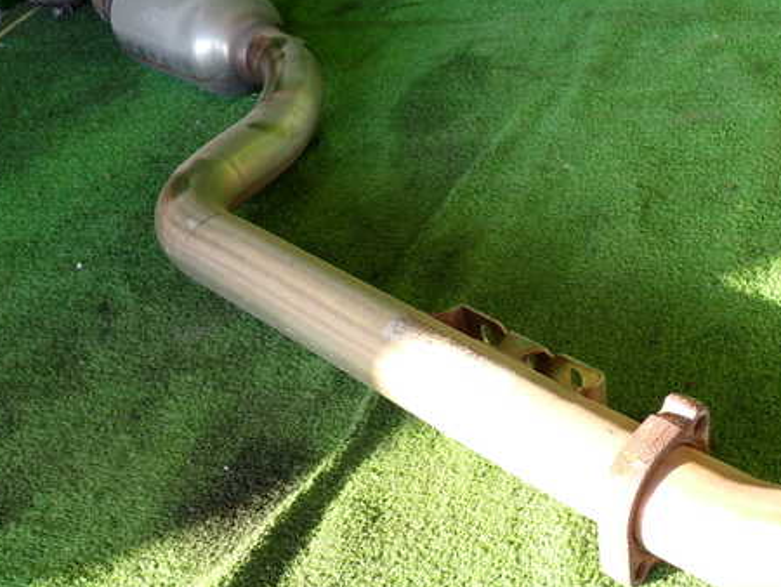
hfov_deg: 39.3
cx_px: 495
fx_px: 1084
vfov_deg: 30.3
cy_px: 287
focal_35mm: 48
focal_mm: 6.37
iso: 200
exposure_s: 1/125
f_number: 2.5
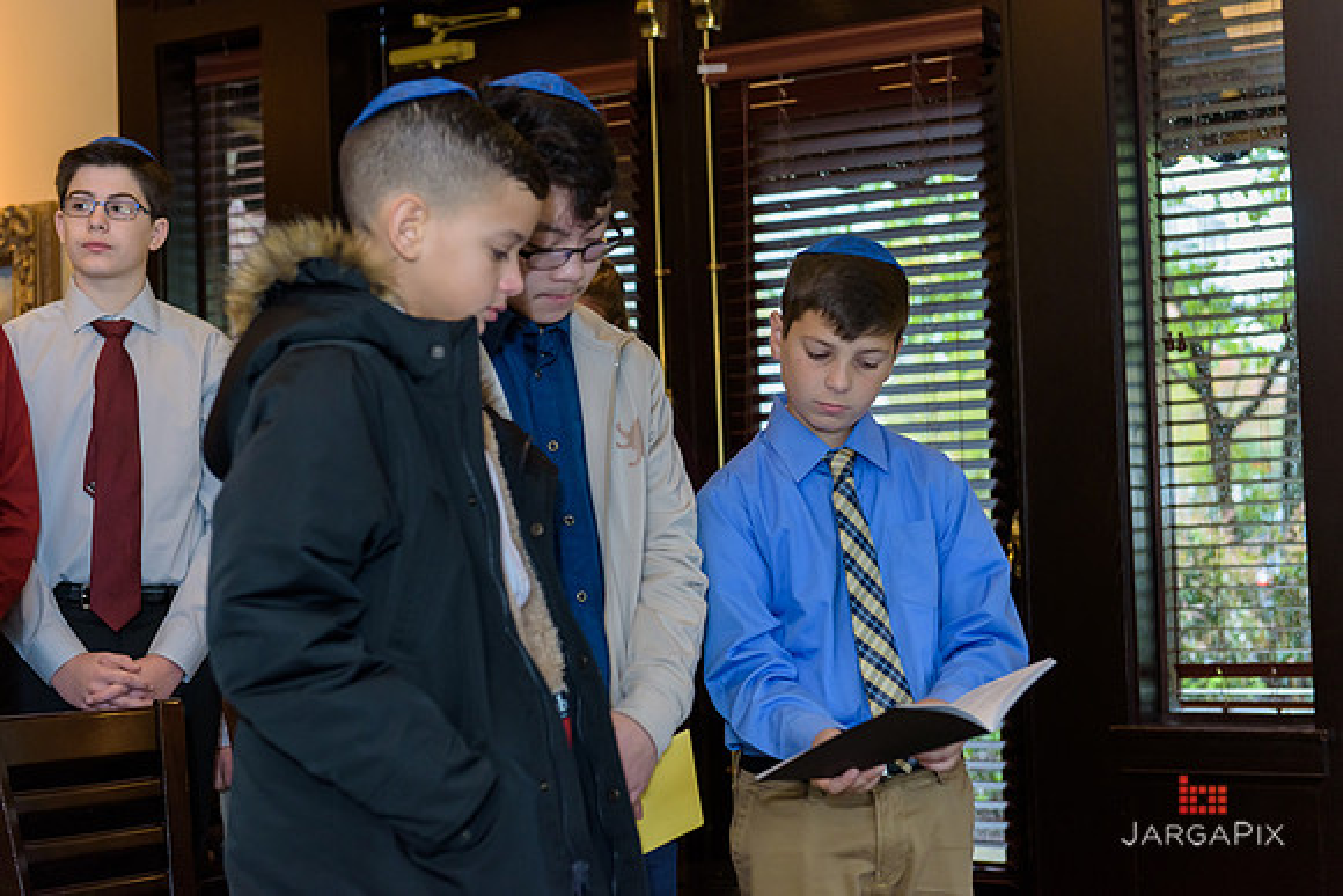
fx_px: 2239
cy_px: 448
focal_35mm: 60
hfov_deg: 33.4
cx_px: 672
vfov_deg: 22.6
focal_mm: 60
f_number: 3.2
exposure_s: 1/125
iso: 1250
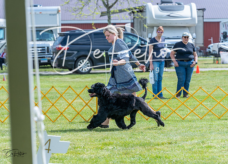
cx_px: 114
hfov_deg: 13.3
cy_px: 74
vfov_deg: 9.6
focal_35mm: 150
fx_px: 975
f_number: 5
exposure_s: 1/1600
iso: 500
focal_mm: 121
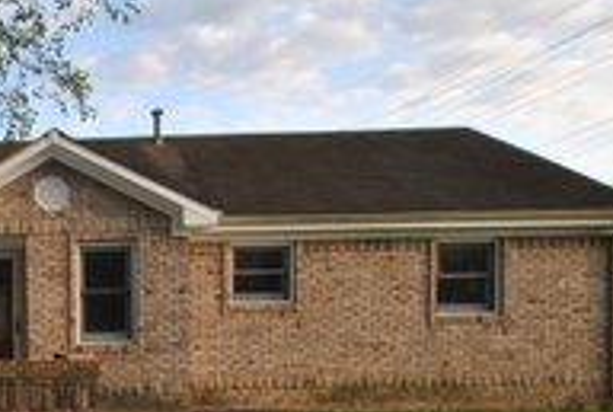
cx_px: -77
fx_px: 683
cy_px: 359
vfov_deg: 32.2
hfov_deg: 38.9
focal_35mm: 40
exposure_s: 1/200
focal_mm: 10
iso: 800
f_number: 13
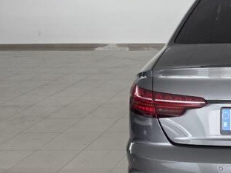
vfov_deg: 24.8
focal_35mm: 59
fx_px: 394
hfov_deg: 28.3
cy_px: 72
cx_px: 281
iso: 100
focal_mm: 6.3
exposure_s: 1/180
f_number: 1.7
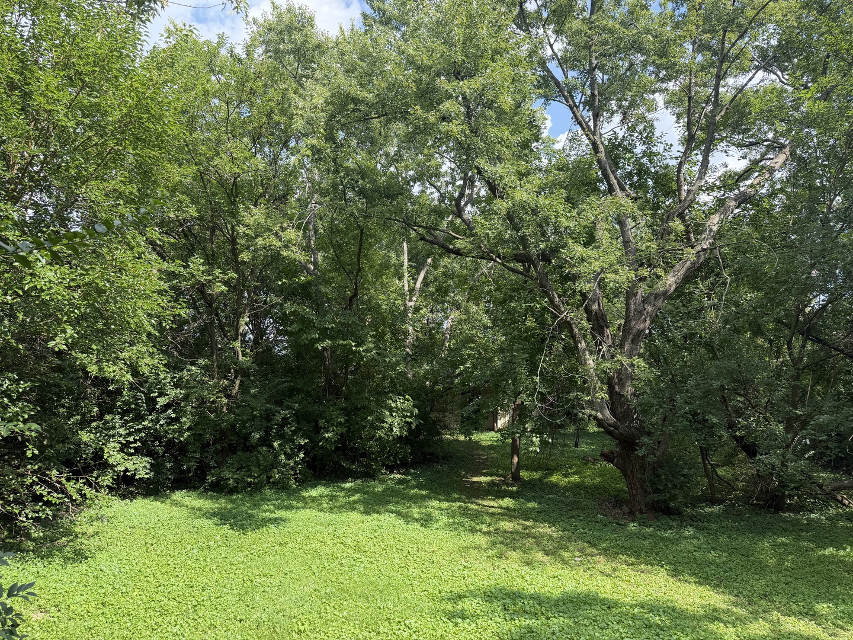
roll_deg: -0.9
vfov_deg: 56.8
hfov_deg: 71.6
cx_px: 426
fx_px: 591
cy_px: 320
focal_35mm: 24
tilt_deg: +6.8
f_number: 1.78
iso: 100
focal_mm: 6.76
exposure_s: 1/1385
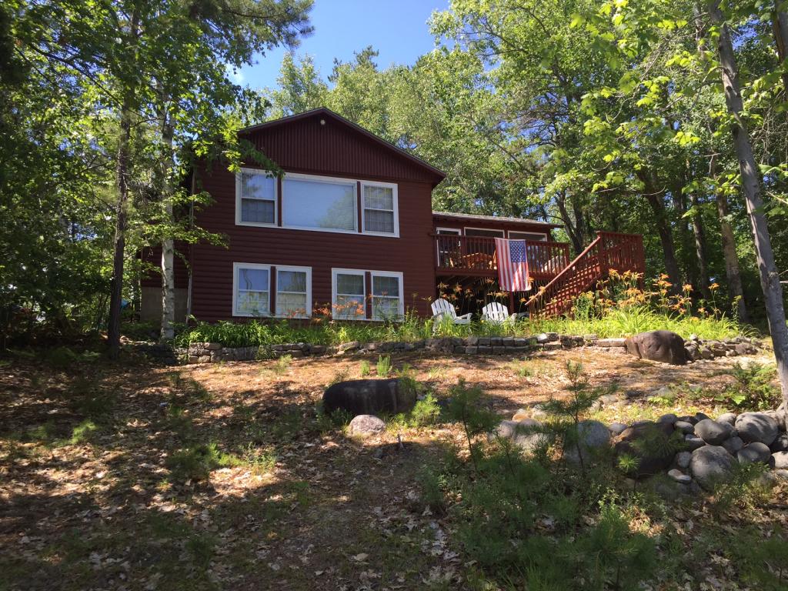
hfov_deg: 61.7
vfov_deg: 48.2
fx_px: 660
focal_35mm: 29
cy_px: 296
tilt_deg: +12.5
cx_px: 394
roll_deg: -0.1
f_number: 2.2
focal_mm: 4.15
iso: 32
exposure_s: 1/471
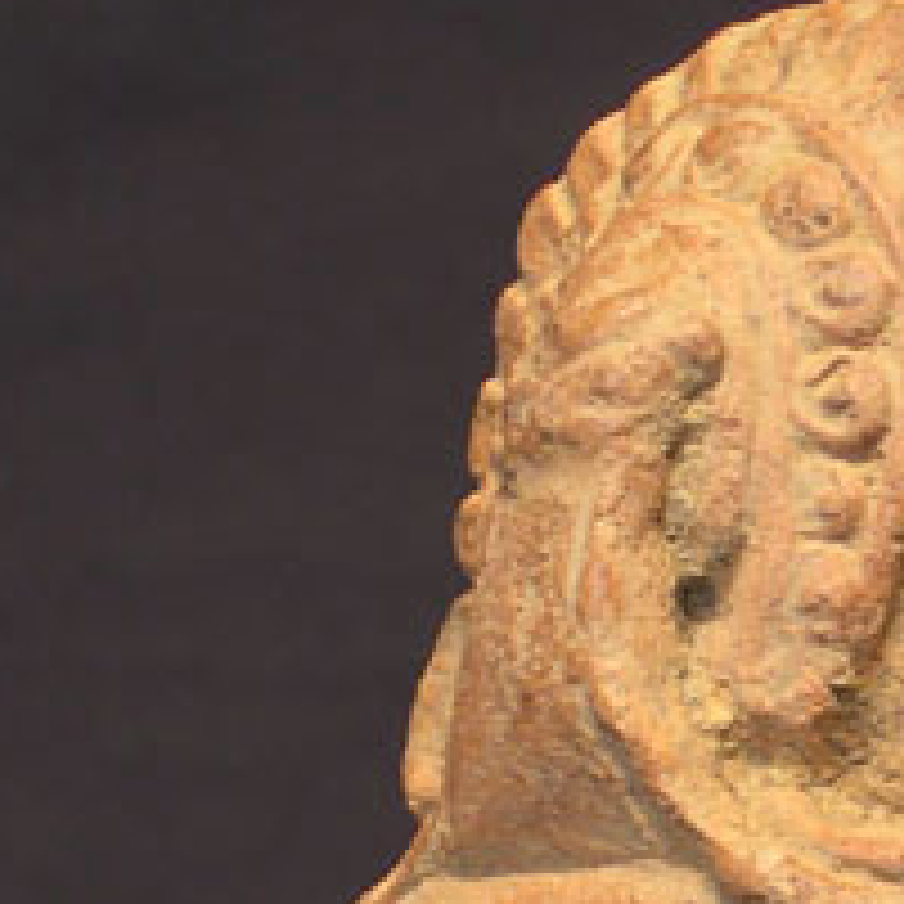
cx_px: 1048
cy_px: 1309
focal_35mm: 237
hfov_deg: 7.3
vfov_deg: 7.3
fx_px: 7002
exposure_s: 1/8.5
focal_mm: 16.3
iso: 100
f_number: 4
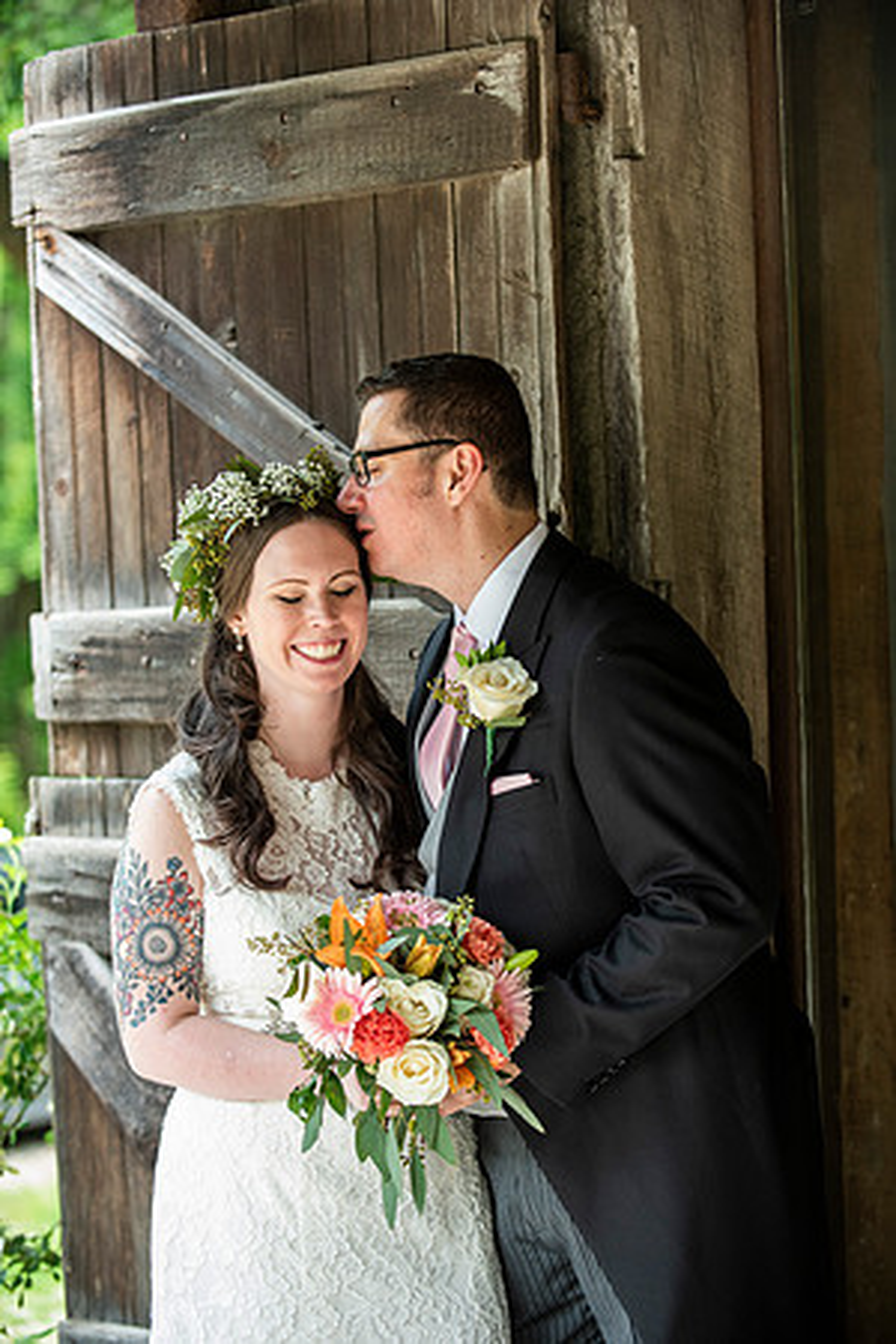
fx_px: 3546
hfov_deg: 14.4
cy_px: 672
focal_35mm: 95
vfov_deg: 21.5
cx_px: 448
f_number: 2.8
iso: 640
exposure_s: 1/400
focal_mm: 95
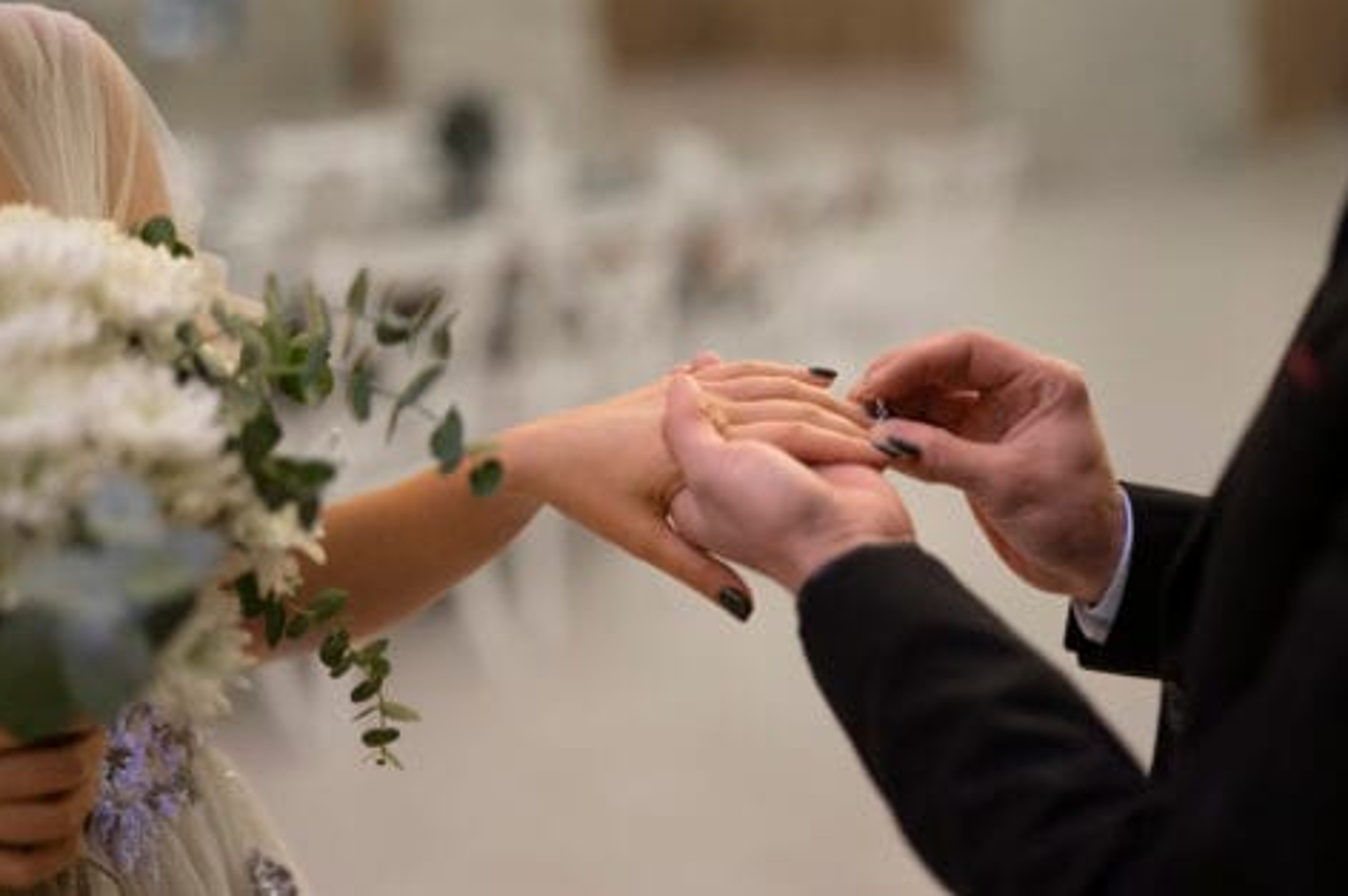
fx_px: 1983
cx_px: 703
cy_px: 424
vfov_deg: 25.5
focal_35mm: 53
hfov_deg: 37.5
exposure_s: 1/125
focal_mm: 50
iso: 400
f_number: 1.4
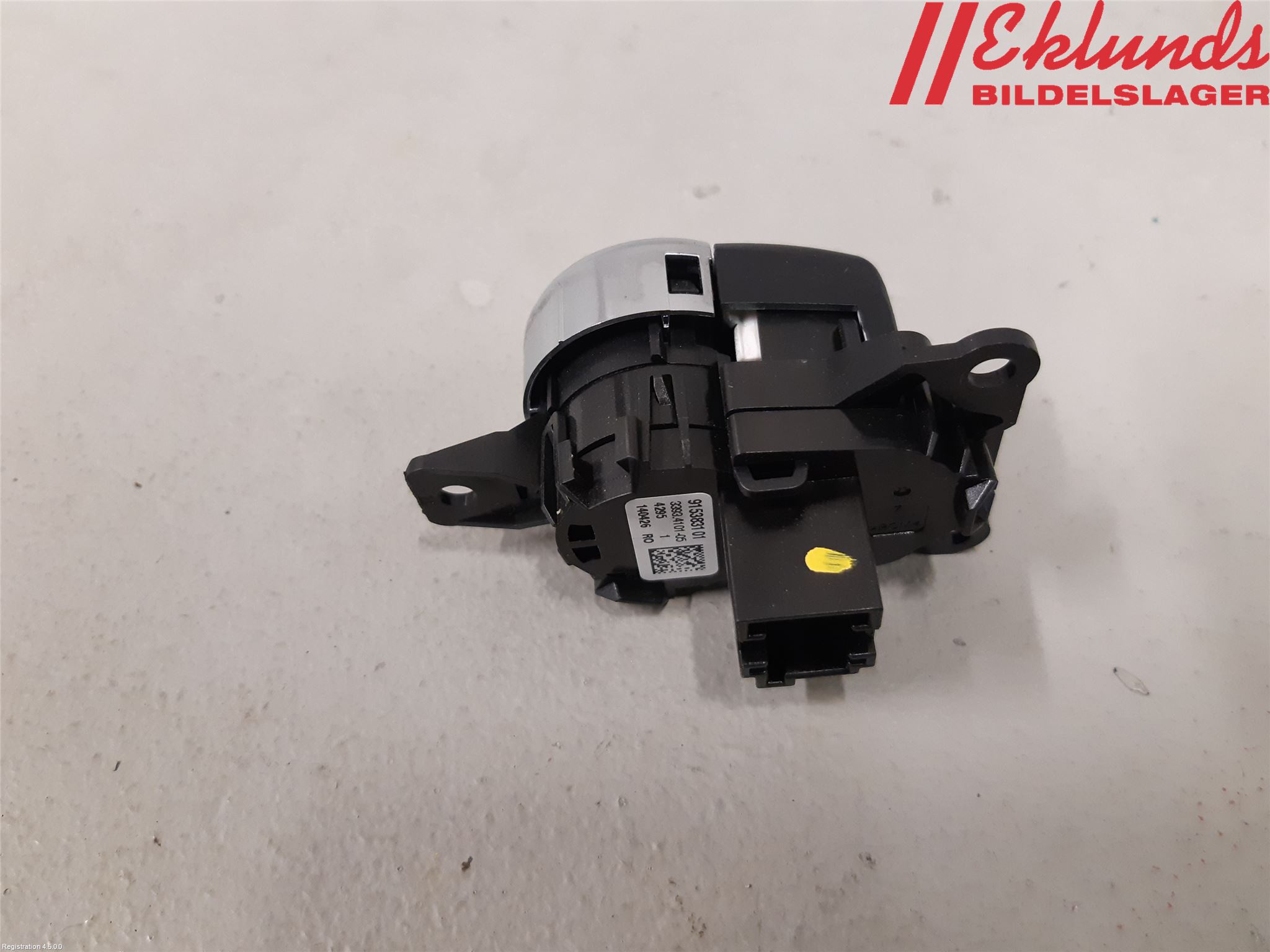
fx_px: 954
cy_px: 476
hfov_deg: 67.3
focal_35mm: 26
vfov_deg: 53.1
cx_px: 635
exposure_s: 1/50
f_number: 1.7
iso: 250
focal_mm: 3.93
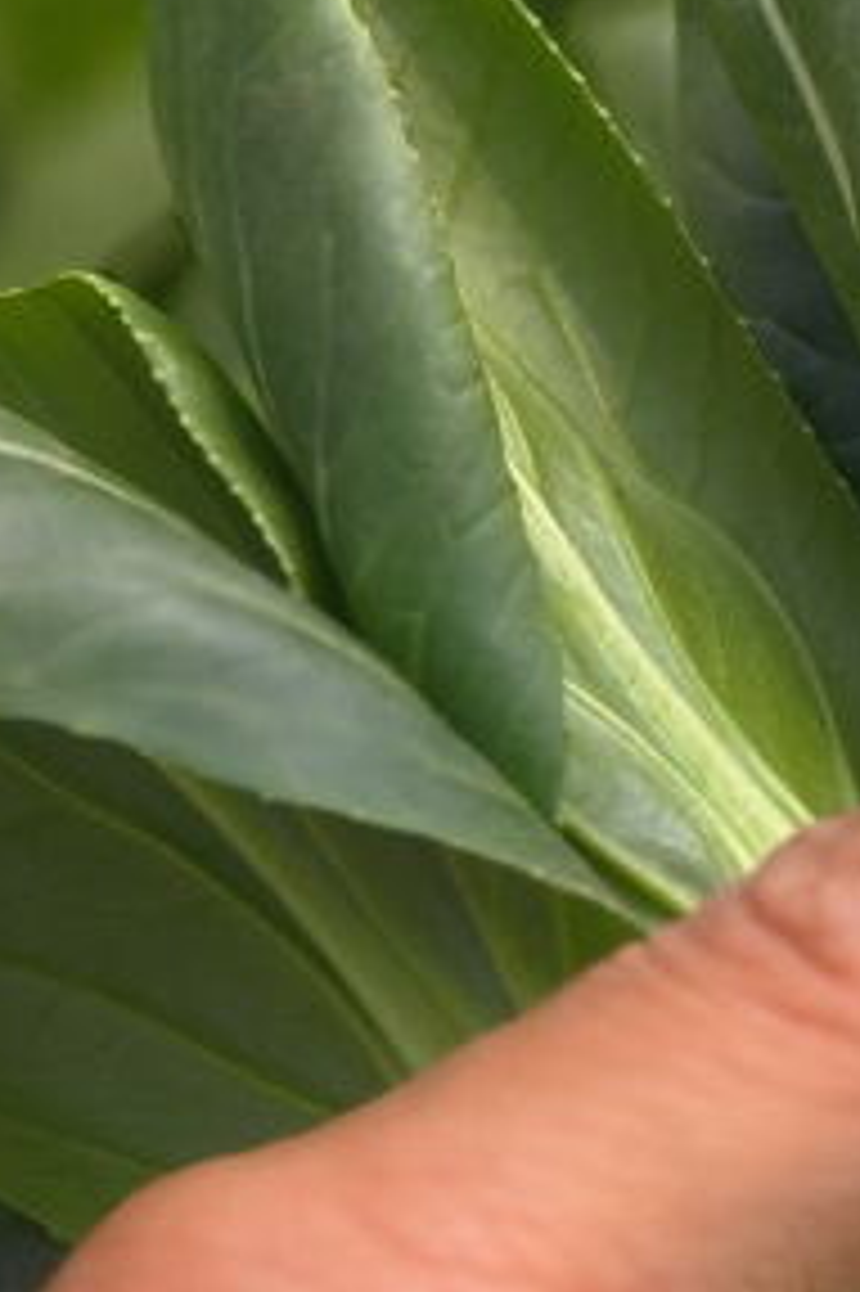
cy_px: 1105
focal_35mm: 182
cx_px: 1463
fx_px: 6529
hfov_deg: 7.4
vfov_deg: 11.2
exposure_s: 1/885
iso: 50
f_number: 1.4
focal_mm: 7.08
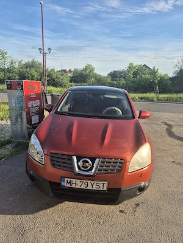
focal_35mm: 23
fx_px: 162
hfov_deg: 58.9
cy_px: 122
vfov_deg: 73.9
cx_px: 92
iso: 25
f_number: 1.8
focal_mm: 5.4
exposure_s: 1/769
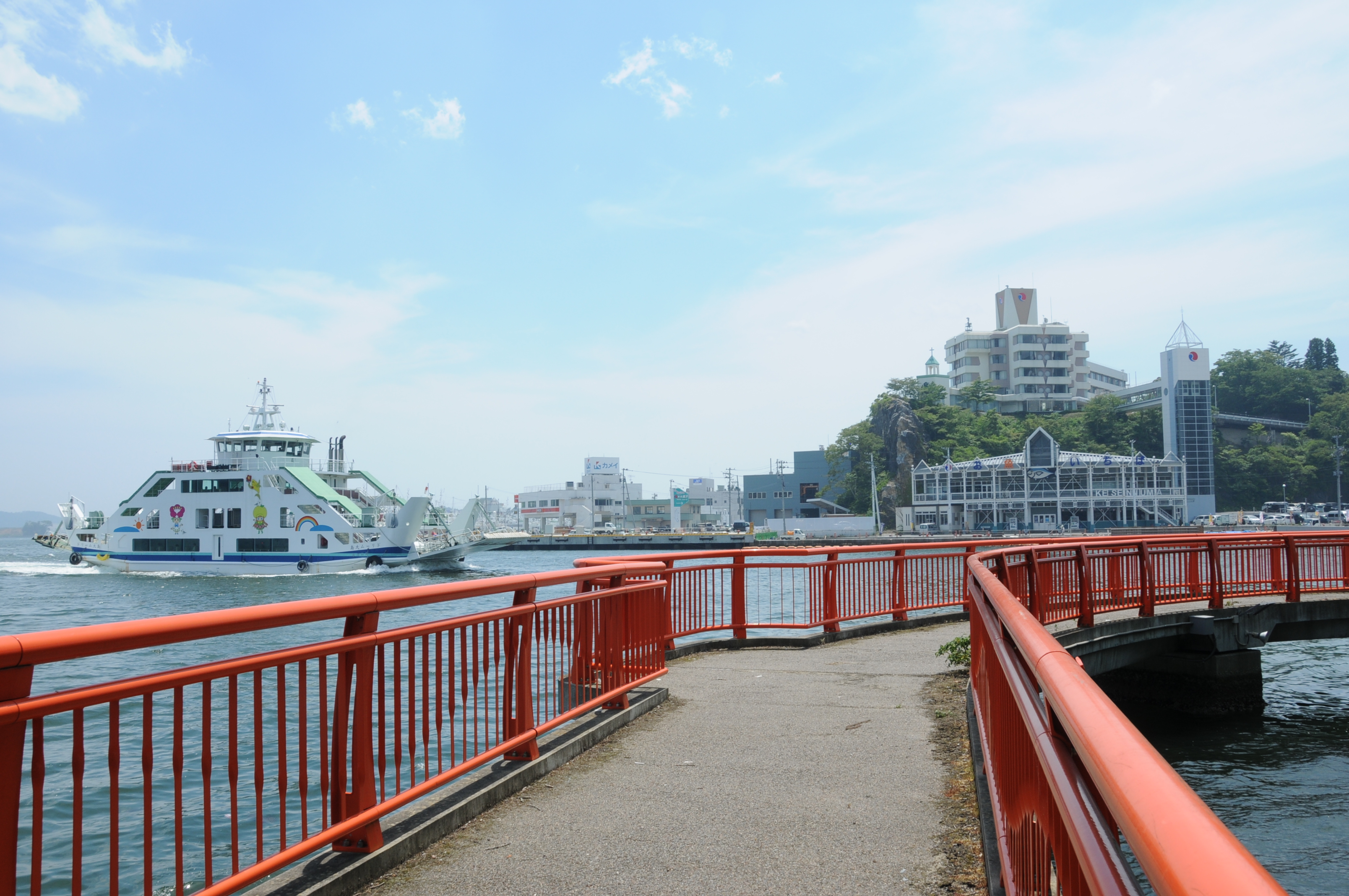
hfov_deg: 62.0
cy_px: 448
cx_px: 674
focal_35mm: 30
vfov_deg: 43.5
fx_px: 1123
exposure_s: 1/160
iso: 200
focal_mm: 20
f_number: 14
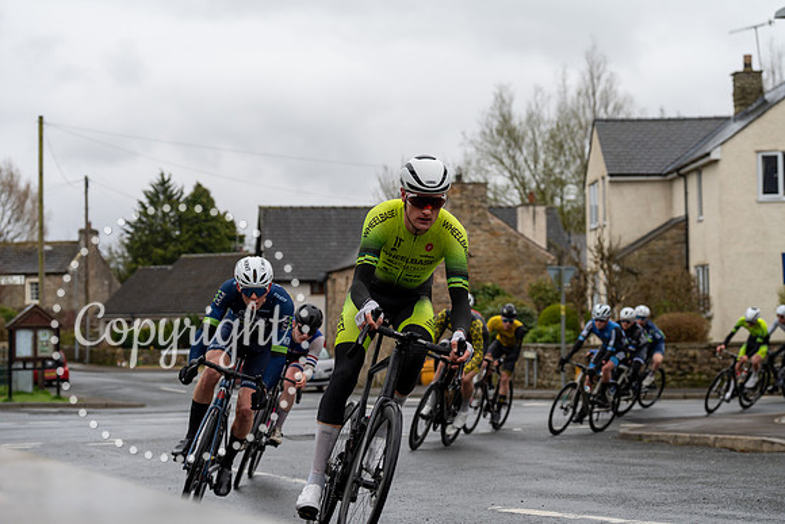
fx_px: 1527
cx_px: 392
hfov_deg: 28.8
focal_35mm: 70
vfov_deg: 19.5
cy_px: 262
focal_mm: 70
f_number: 4
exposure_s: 1/1000
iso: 400
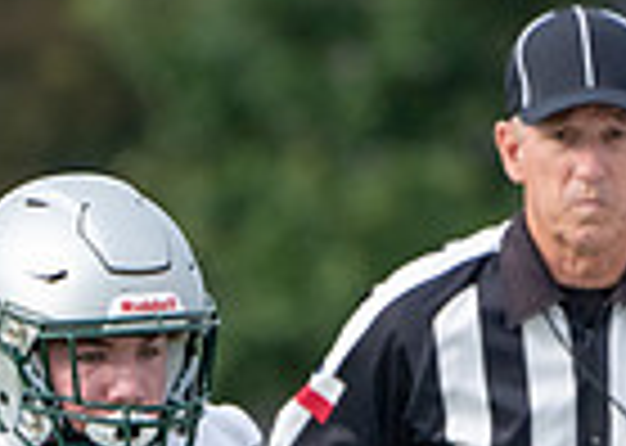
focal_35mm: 2435
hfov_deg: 0.8
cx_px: 216
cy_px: 828
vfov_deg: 0.6
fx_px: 43250
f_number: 5.6
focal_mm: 400
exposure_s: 1/1250
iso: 320
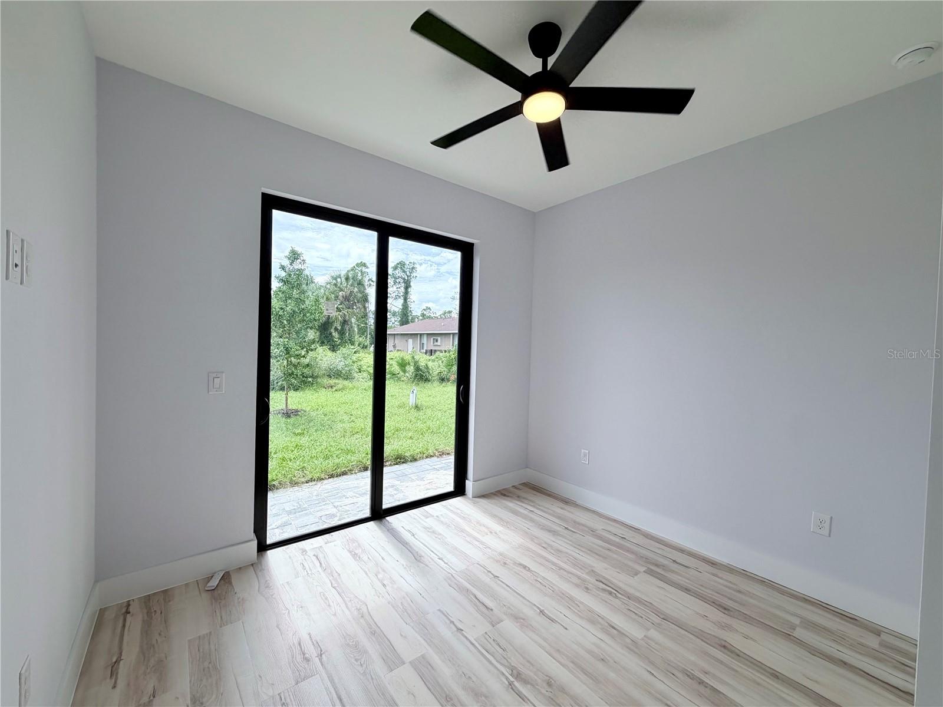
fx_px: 381
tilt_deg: -1.6
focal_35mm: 14
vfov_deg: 85.7
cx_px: 472
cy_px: 354
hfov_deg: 102.1
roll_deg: -0.8
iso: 64
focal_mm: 2.22
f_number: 2.2
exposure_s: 1/458
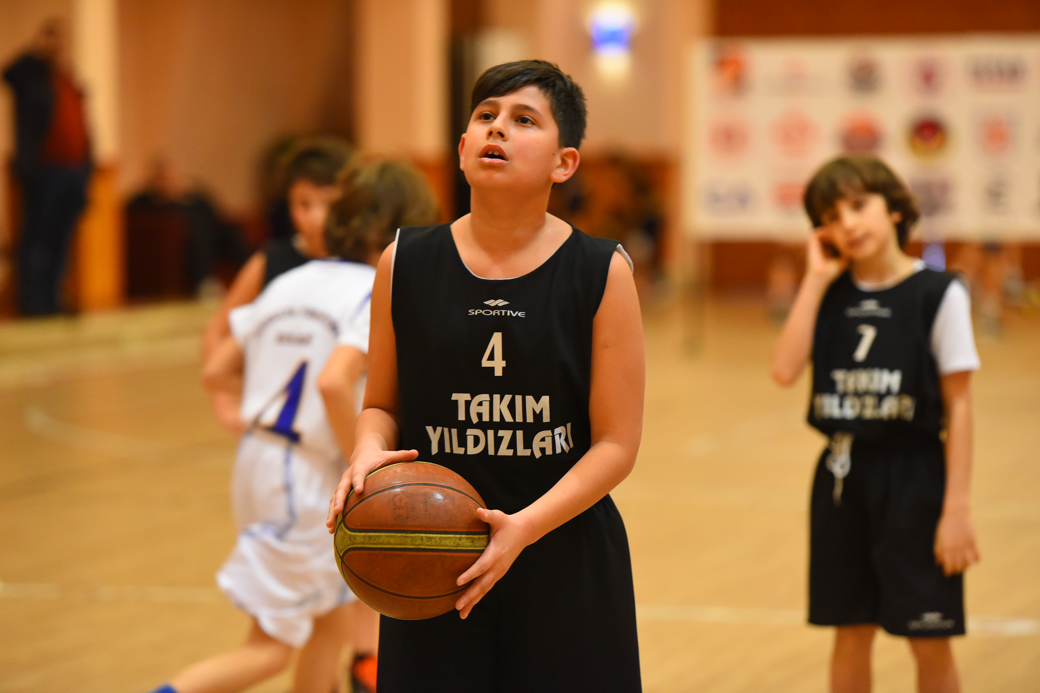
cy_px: 346
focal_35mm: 150
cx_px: 520
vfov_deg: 9.1
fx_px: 4333
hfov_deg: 13.7
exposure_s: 1/200
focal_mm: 150
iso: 4500
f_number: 2.8
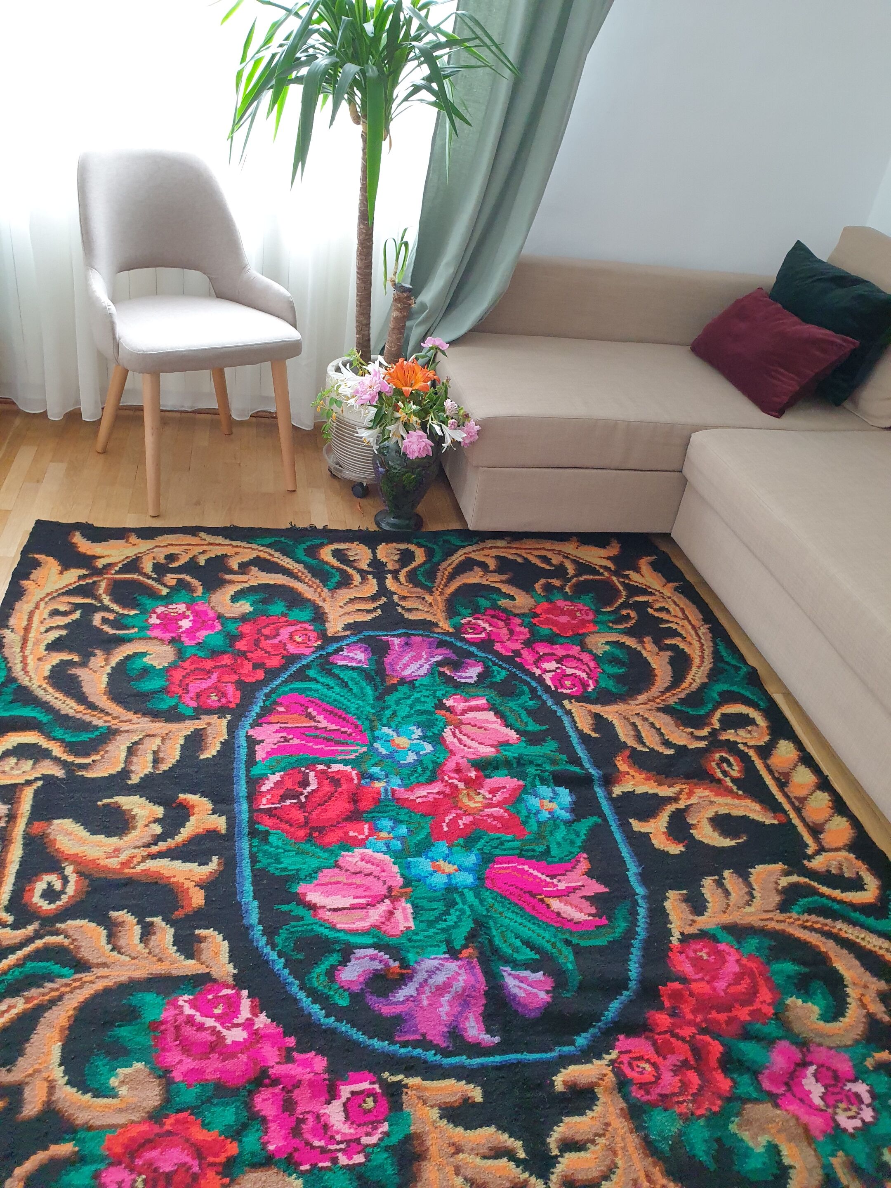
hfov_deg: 53.1
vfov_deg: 67.3
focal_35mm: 26
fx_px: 892
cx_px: 446
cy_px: 594
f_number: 2.4
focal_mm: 4.3
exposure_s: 1/50
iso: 320
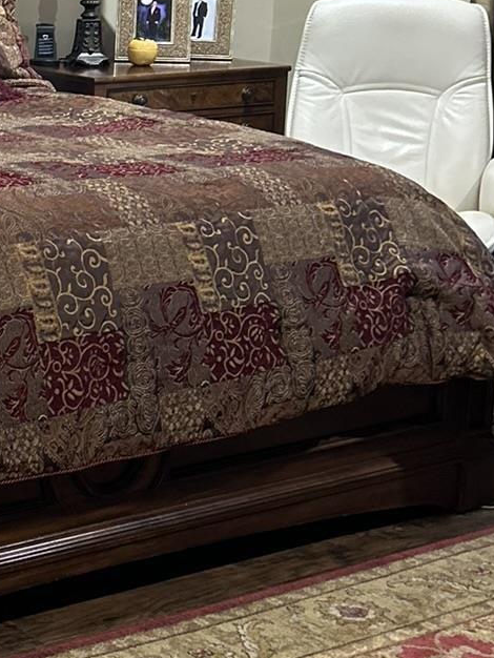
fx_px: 1616
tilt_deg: -9.7
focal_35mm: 85
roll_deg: -1.4
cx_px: -149
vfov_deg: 22.9
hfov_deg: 16.4
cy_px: 211
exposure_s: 1/60
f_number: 1.5
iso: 400
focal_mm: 5.7
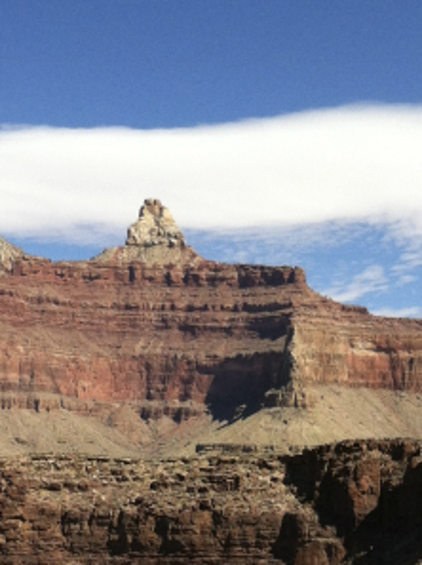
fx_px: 1645
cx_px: 150
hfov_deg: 14.6
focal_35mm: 101
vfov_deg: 19.3
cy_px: 455
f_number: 2.8
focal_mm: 3.85
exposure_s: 1/1364
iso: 80
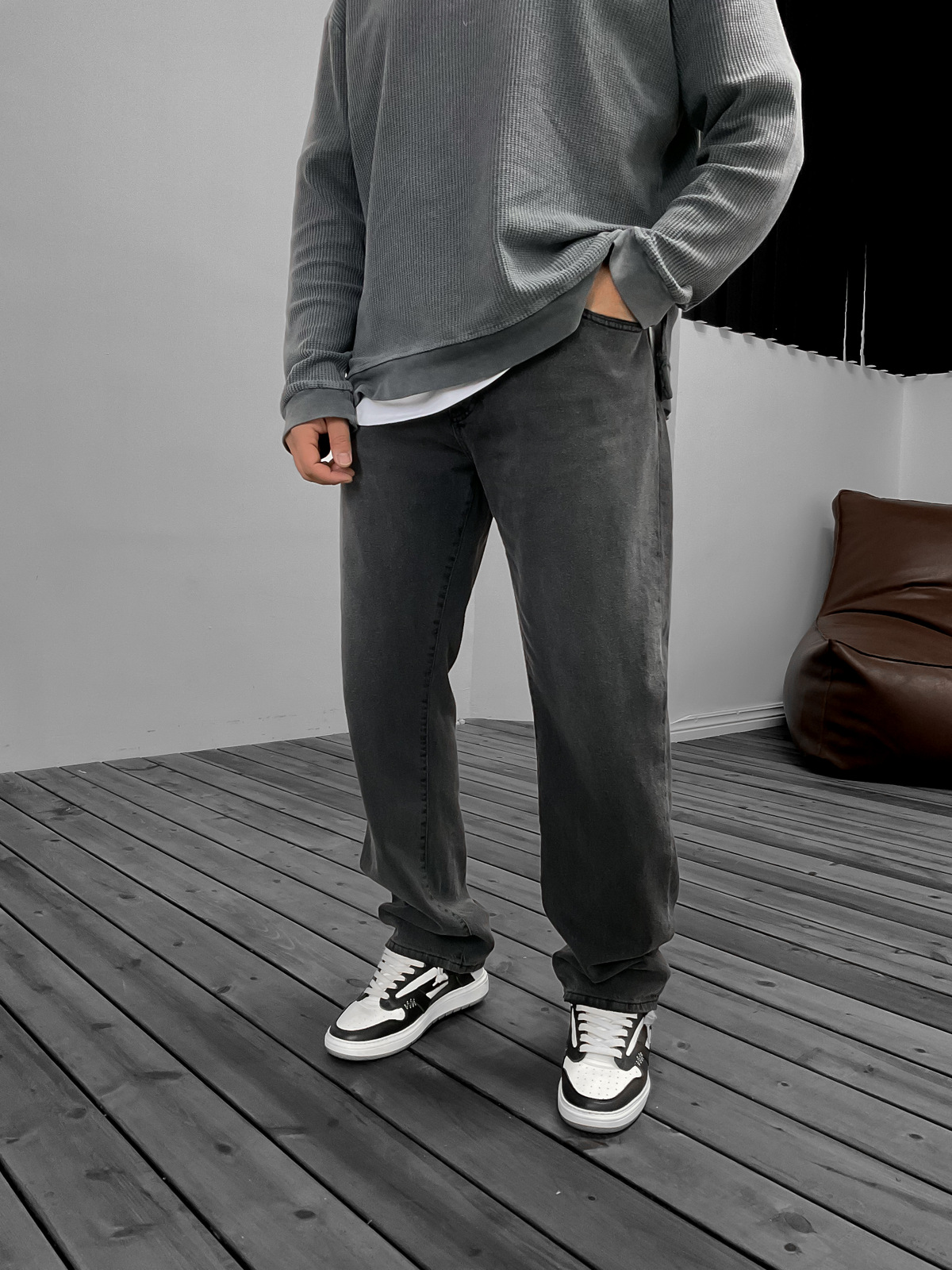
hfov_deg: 48.2
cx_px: 476
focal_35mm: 29
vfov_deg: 61.7
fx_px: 1063
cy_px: 635
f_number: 1.8
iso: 125
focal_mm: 3
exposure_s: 1/60
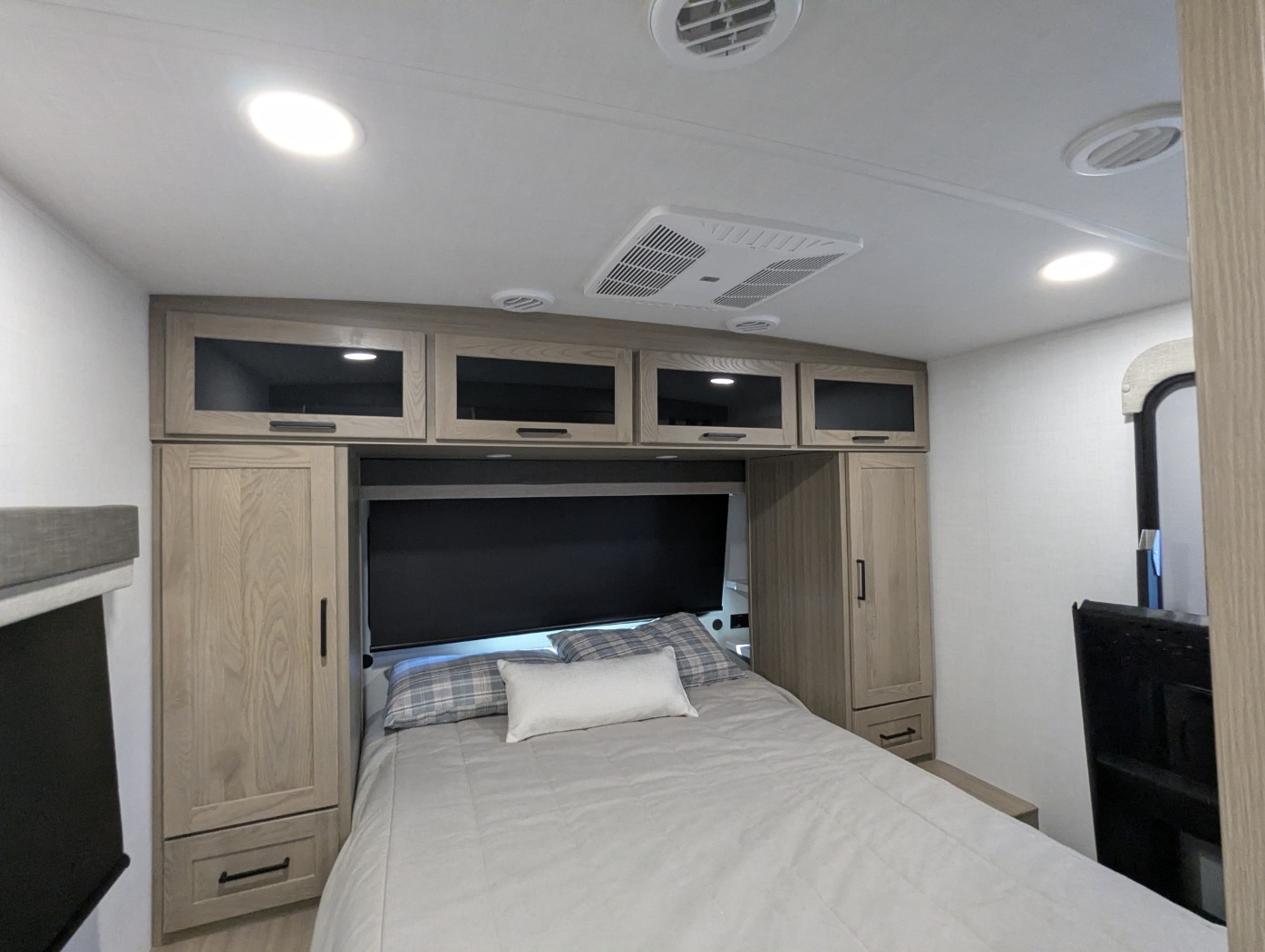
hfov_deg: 94.4
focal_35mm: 16
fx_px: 585
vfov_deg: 78.2
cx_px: 632
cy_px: 476
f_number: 2.2
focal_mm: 2.35
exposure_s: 1/72
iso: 370
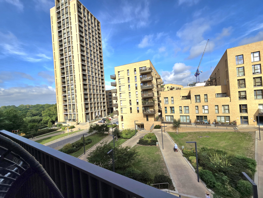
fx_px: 99
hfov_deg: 106.2
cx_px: 132
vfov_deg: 89.9
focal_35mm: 13
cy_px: 99
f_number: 2.2
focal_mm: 2.2
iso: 50
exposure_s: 1/2500
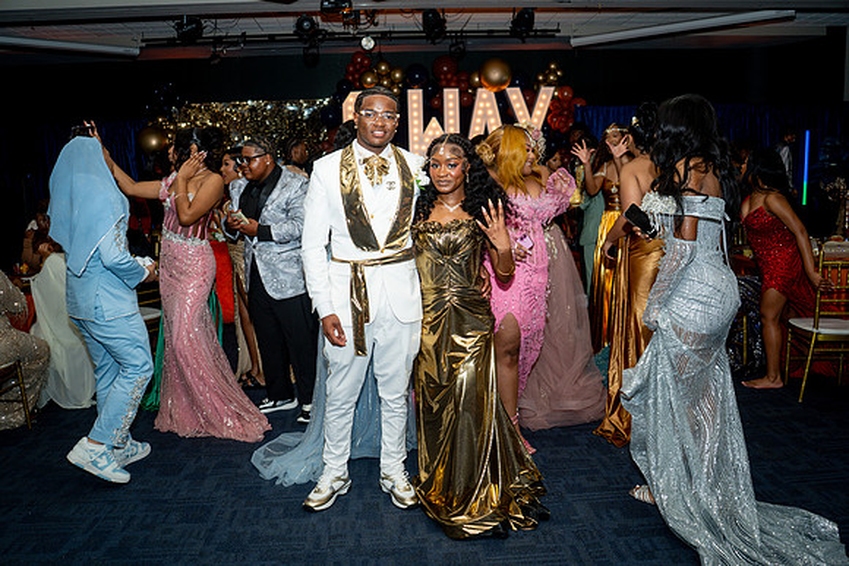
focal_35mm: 28
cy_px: 283
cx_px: 424
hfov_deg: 65.5
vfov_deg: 46.4
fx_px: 660
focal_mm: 28
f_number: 3.5
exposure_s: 1/125
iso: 400
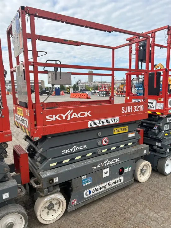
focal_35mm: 26
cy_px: 114
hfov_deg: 53.1
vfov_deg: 67.3
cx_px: 86
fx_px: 171
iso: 50
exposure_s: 1/2457
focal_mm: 5.7
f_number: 1.5
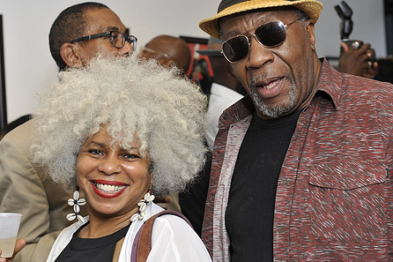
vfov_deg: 20.9
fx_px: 709
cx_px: 211
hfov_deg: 31.0
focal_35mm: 65
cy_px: 124
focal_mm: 50
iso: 200
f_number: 4
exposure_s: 1/200
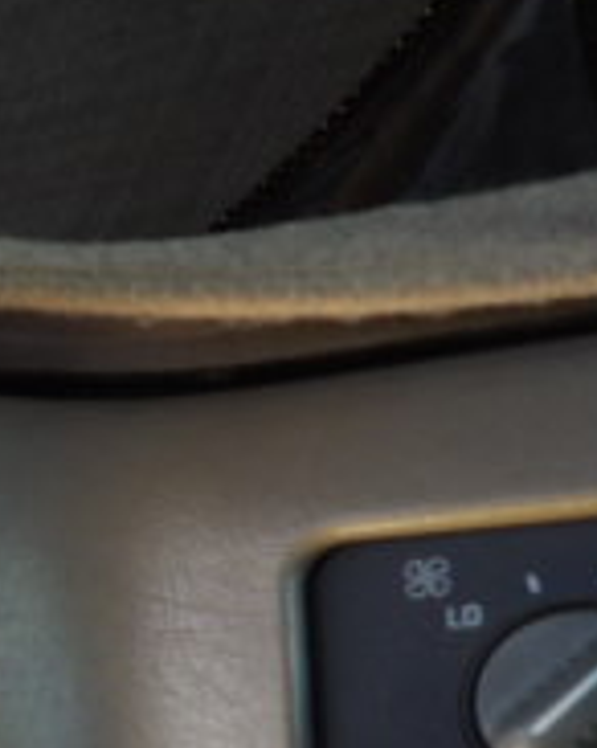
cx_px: -654
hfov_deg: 14.8
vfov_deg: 22.7
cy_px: 691
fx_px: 1814
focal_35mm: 82
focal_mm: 4.3
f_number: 3.2
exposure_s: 1/33
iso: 134
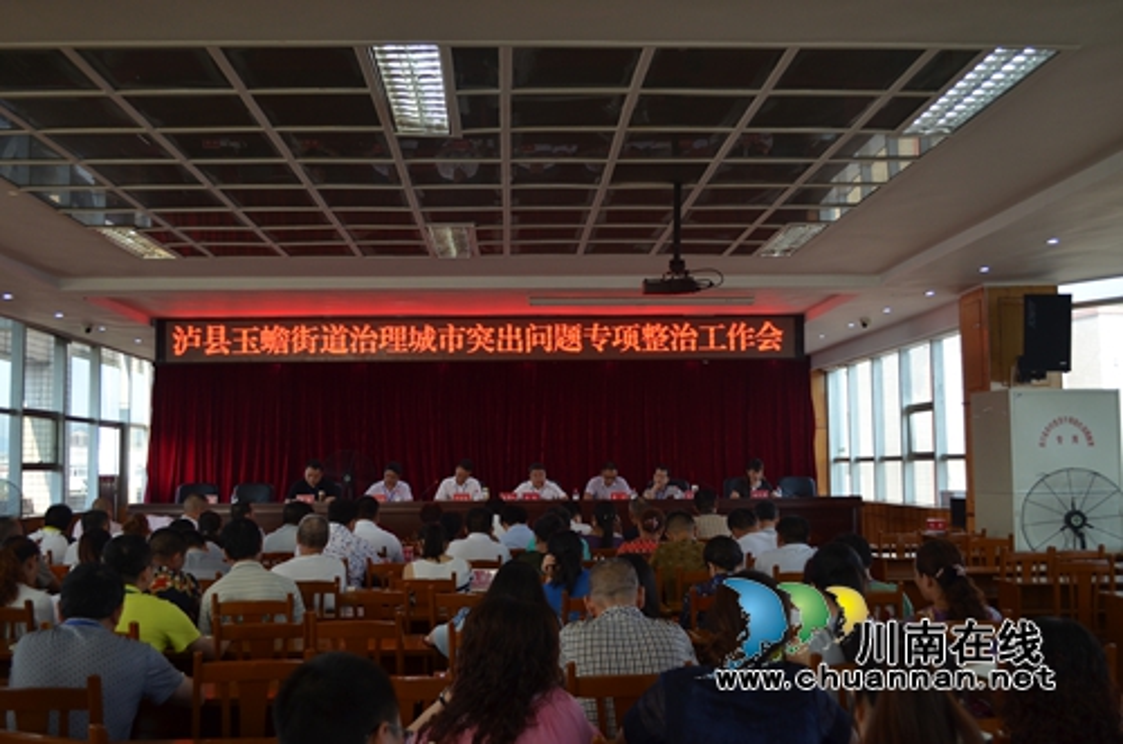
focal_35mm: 36
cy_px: 372
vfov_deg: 36.7
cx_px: 562
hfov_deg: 53.2
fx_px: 1120
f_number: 4.2
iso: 400
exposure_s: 1/80
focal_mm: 24
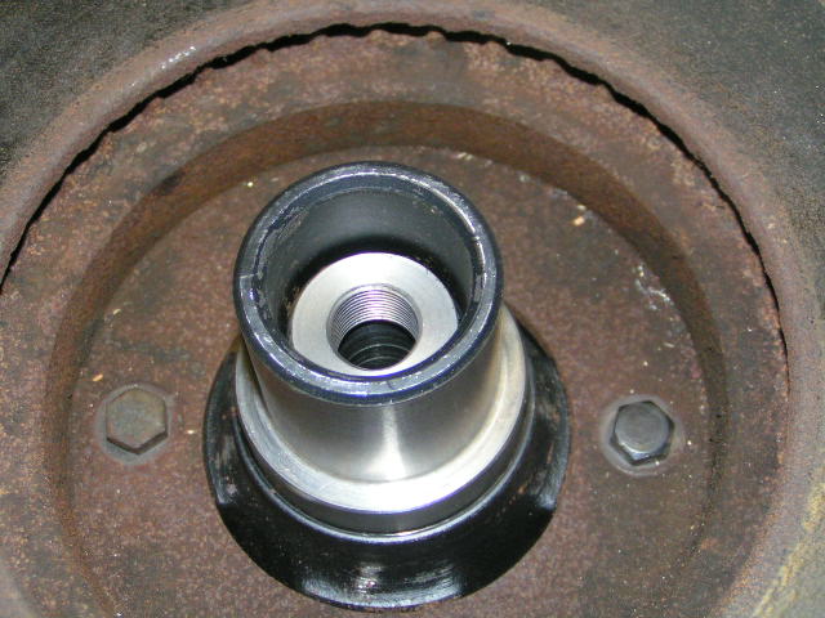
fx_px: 1501
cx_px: 412
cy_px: 309
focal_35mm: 63
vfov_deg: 23.3
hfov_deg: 30.7
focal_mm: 9.7
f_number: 3.2
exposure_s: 1/60
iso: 200
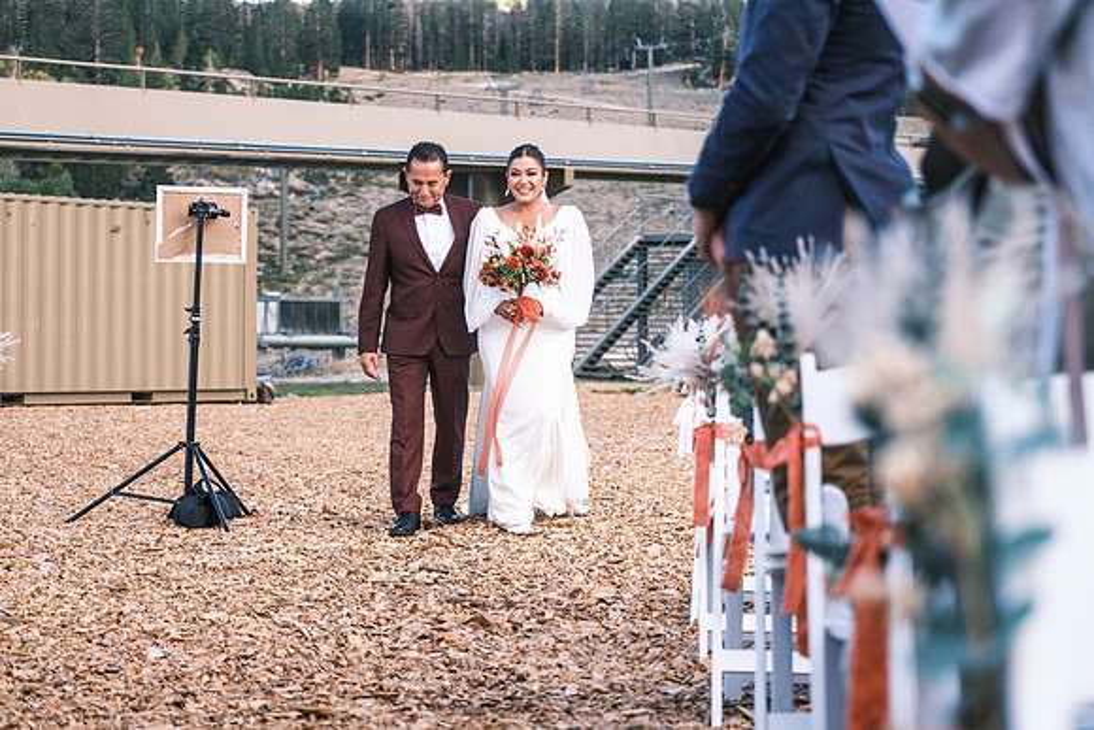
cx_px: 547
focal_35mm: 75
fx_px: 2280
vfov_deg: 18.2
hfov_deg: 27.0
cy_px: 365
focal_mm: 50
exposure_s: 1/1000
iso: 400
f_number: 2.8
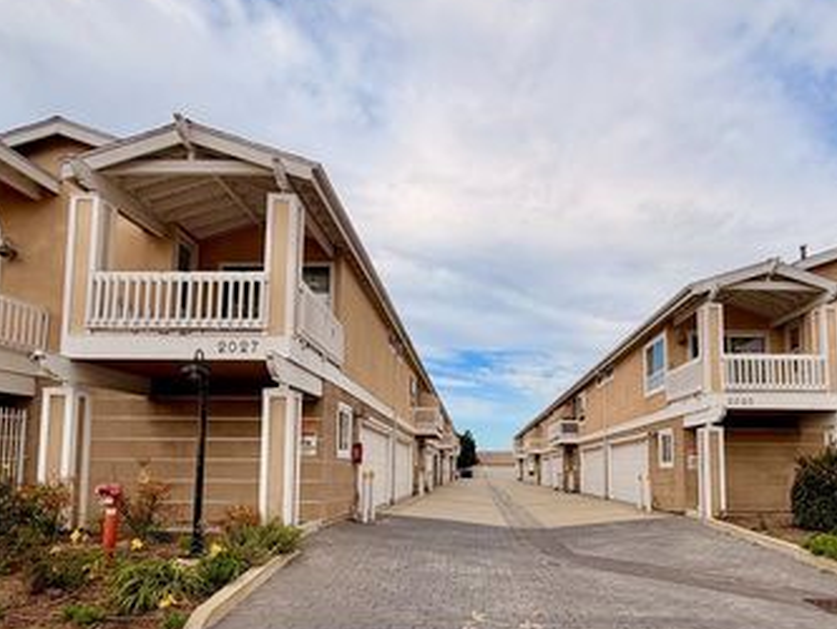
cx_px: 437
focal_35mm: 21
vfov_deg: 62.6
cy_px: 394
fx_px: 508
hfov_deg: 78.9
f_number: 2.2
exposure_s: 1/1105
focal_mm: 2.22
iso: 20
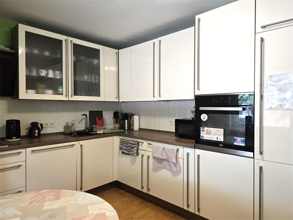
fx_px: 195
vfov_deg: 58.9
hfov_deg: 73.9
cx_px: 146
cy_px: 110
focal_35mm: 23
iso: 400
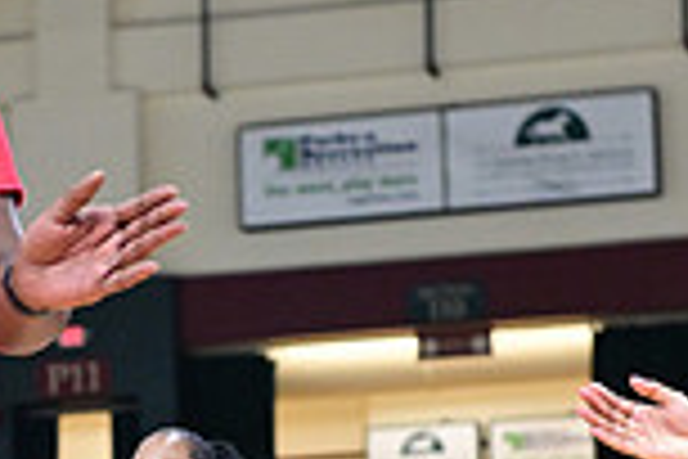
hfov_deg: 10.8
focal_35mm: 189
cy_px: 594
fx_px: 3612
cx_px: -40
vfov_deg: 7.2
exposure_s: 1/1000
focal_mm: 50
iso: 6400
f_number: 3.2
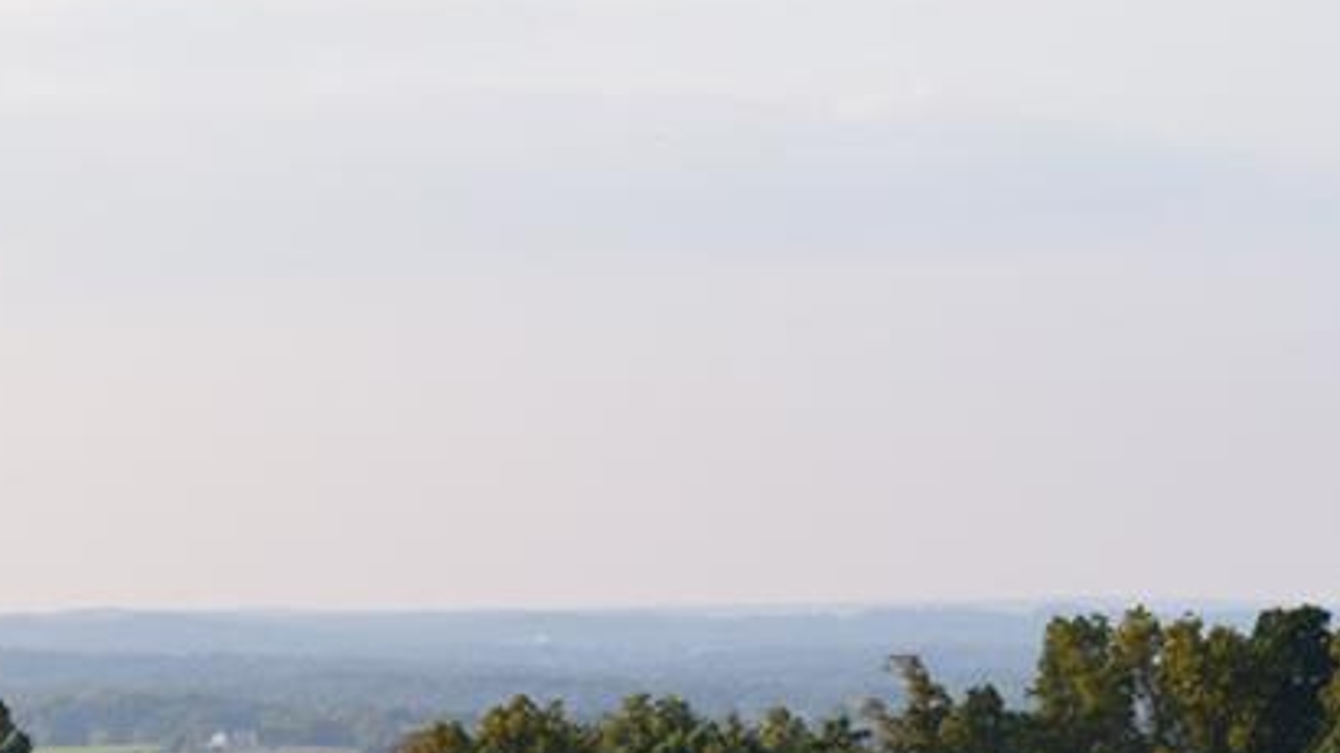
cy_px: 1024
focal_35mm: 215
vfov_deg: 5.6
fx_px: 7649
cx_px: 264
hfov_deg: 10.0
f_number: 9
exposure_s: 1/160
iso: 400
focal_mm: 55
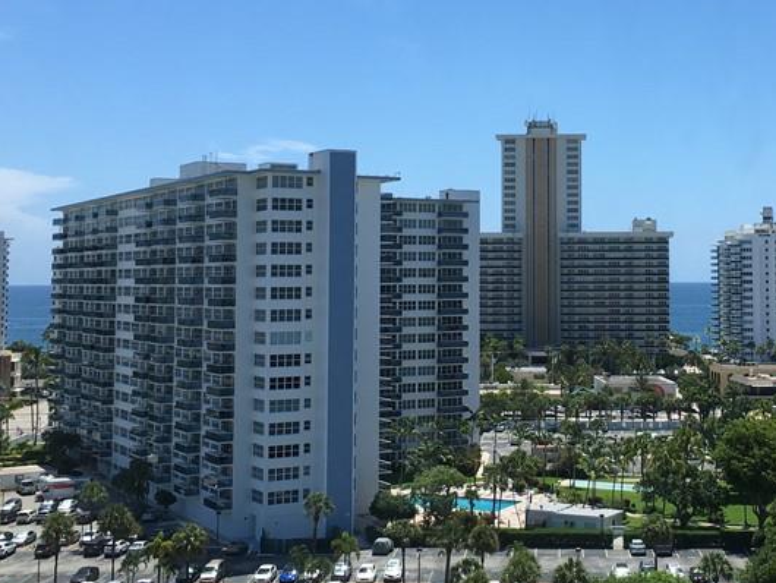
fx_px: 1256
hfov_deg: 33.9
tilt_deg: +2.1
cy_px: 199
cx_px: 537
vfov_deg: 26.0
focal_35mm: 56
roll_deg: -0.4
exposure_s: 1/810
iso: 25
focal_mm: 4.15
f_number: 2.2
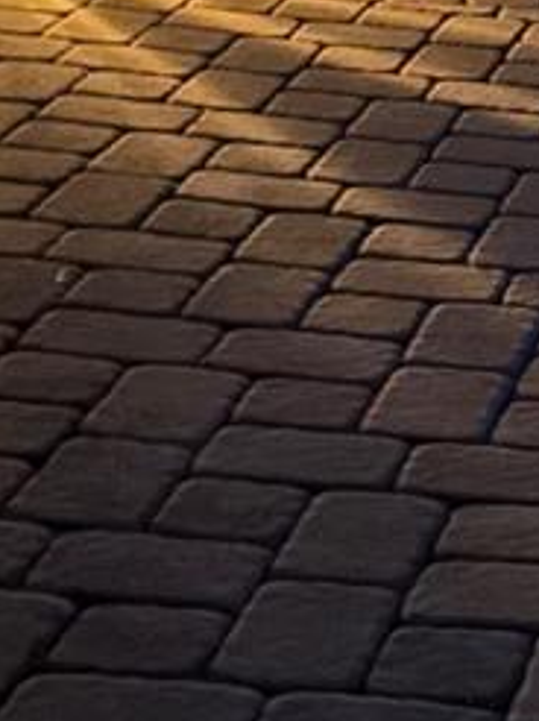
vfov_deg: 15.0
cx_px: 1172
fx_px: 2641
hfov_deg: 10.5
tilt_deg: -10.0
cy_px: -164
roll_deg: -1.3
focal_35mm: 127
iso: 3200
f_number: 1.6
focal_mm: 5.96
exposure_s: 1/2
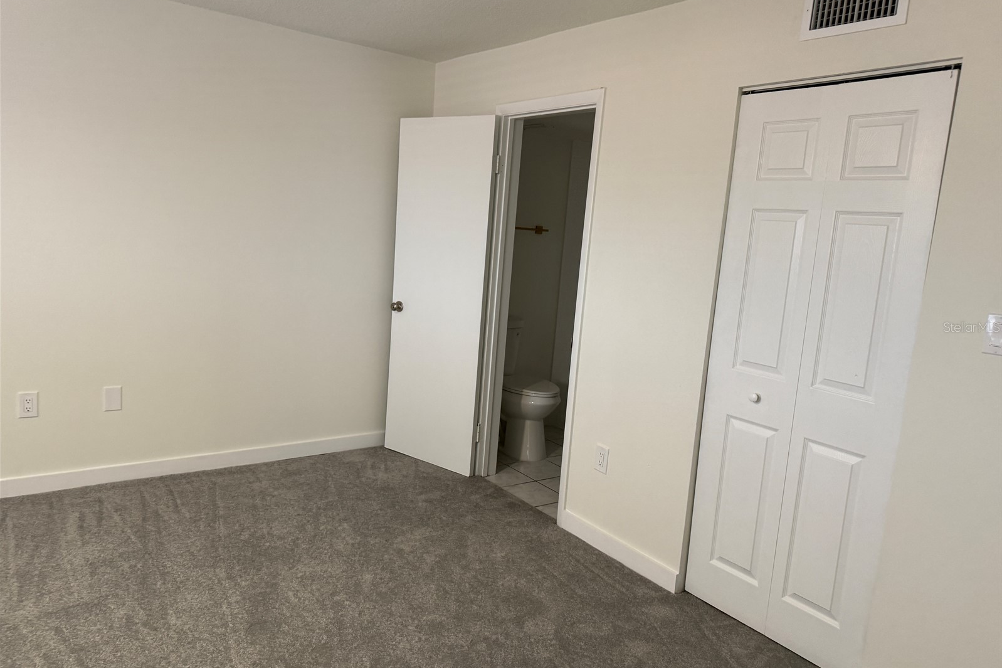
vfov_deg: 51.3
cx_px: 501
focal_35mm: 25
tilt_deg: -6.7
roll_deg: -3.6
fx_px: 696
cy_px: 327
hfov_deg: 71.5
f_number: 1.78
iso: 200
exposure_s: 1/76
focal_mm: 6.76
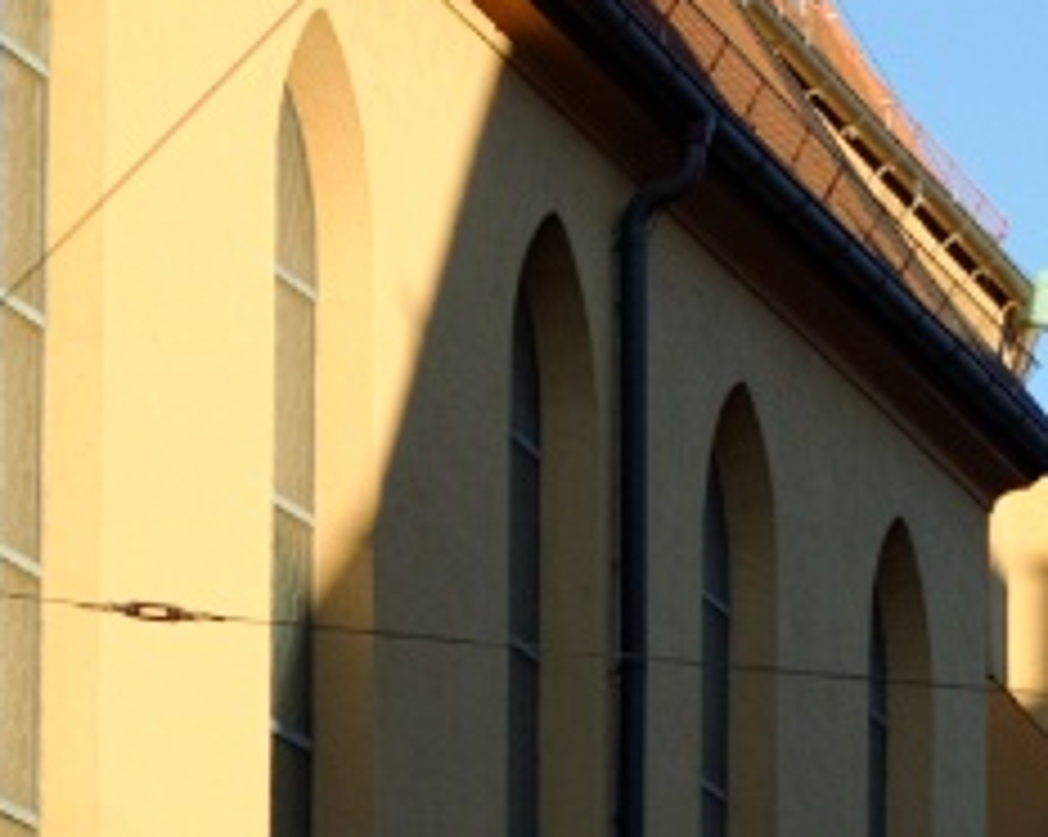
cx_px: 1831
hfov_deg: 7.1
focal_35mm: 266
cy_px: 1845
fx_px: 8244
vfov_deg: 5.6
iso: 200
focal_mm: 50
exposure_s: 1/500
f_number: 5.6
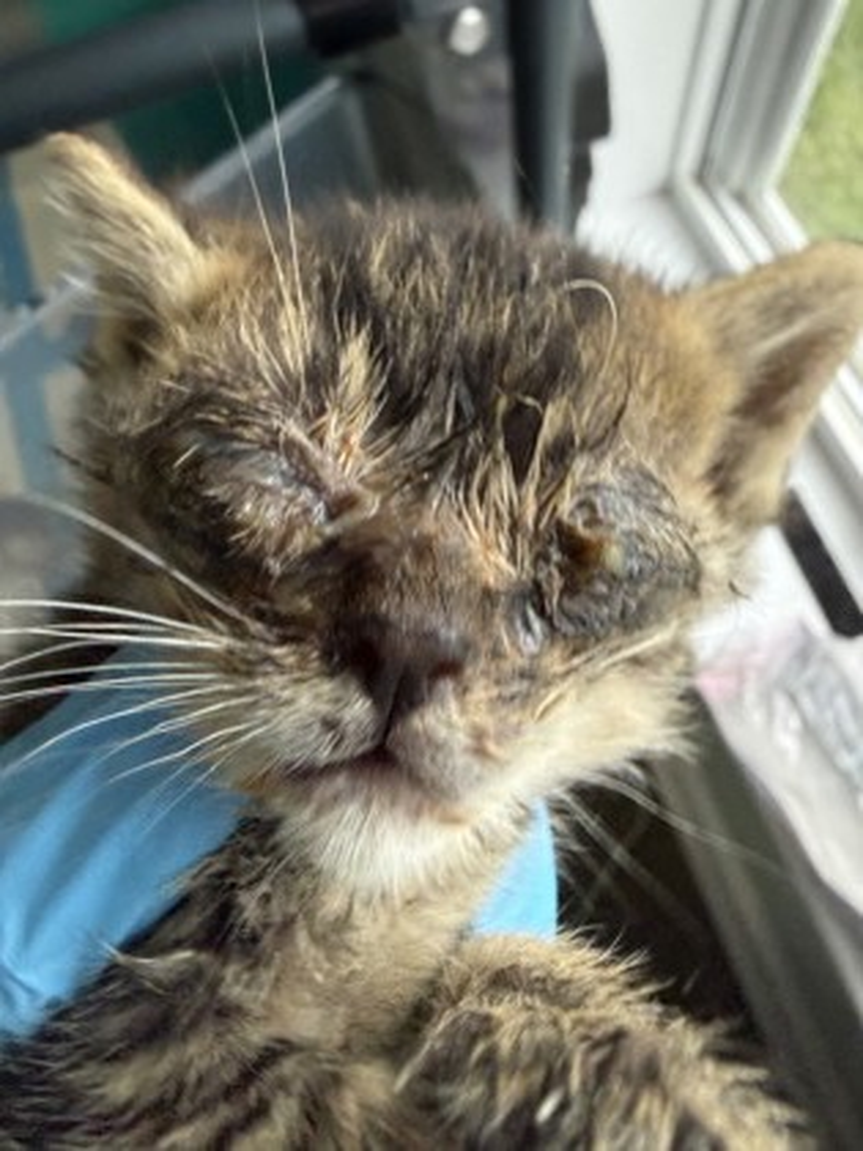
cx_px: 432
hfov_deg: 56.8
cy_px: 576
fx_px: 798
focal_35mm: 24
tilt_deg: -66.1
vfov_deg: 71.6
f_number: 2.2
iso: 400
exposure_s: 1/87
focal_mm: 2.22
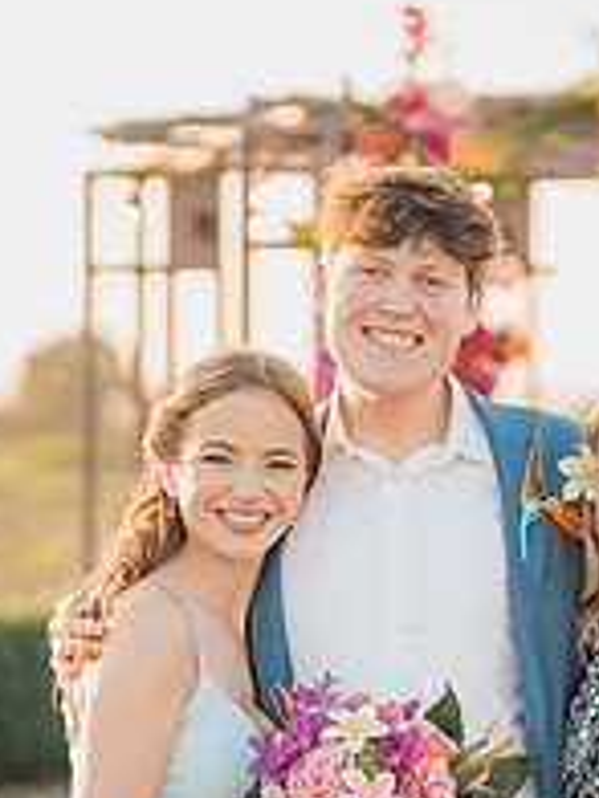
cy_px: 596
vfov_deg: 13.8
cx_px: 501
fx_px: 3276
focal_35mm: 142
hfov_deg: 10.4
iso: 200
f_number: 1.2
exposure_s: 1/2000
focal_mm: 50
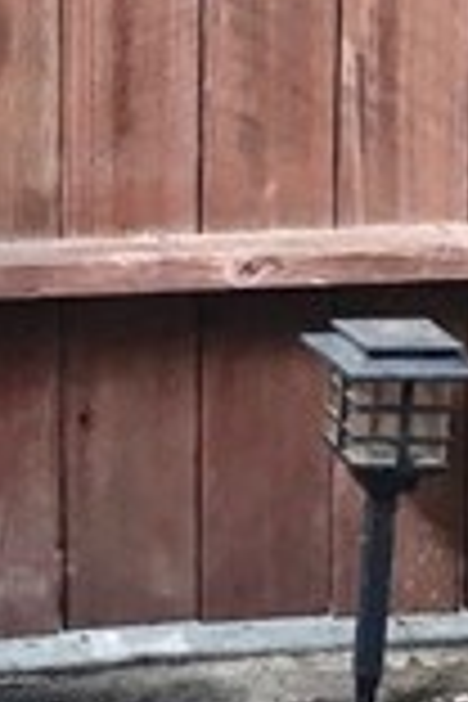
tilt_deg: -15.0
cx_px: -90
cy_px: 153
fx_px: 3724
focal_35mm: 191
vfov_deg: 10.7
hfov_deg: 7.1
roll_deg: +0.0
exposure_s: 1/49
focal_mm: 3.99
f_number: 1.8
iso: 20
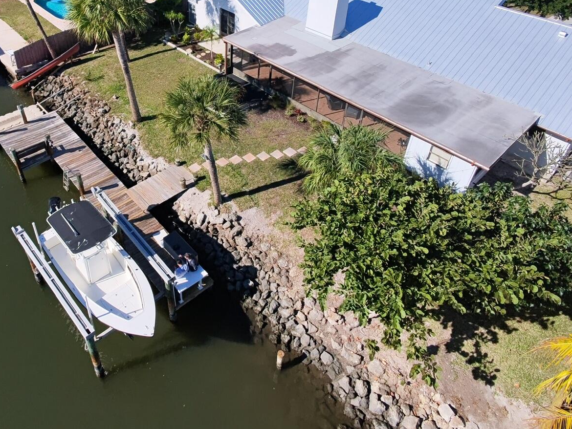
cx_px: 198
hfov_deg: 62.1
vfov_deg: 48.1
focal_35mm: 28
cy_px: 112
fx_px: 463
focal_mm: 16
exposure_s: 1/2089
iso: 104
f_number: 2.55
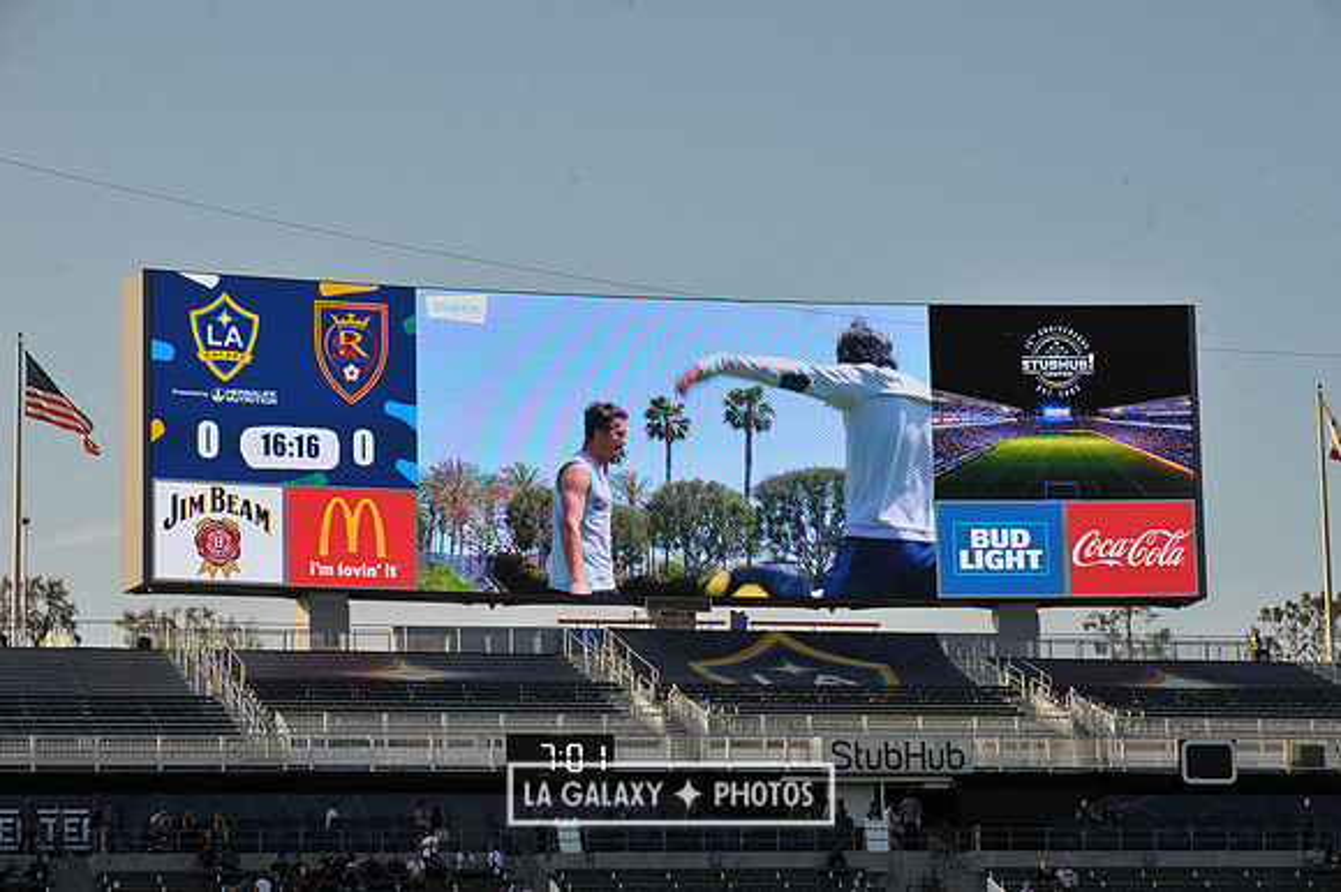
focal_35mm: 110
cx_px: 670
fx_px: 4095
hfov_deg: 18.6
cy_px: 446
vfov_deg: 12.4
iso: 400
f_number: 11
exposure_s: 1/500
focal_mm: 110
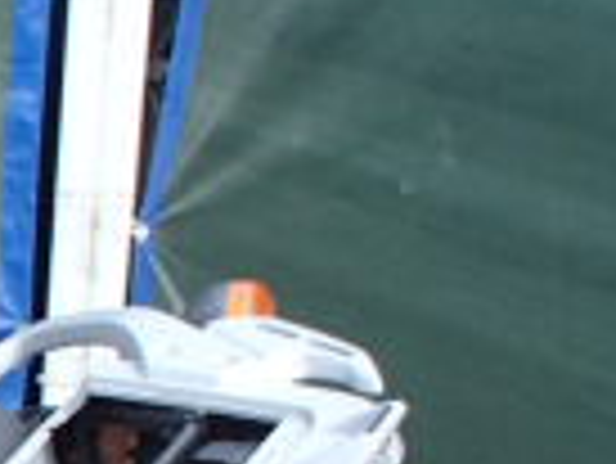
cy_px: 590
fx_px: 2333
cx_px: -427
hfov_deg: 13.7
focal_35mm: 131
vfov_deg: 11.1
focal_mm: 5
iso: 100
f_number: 3.9
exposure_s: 1/200
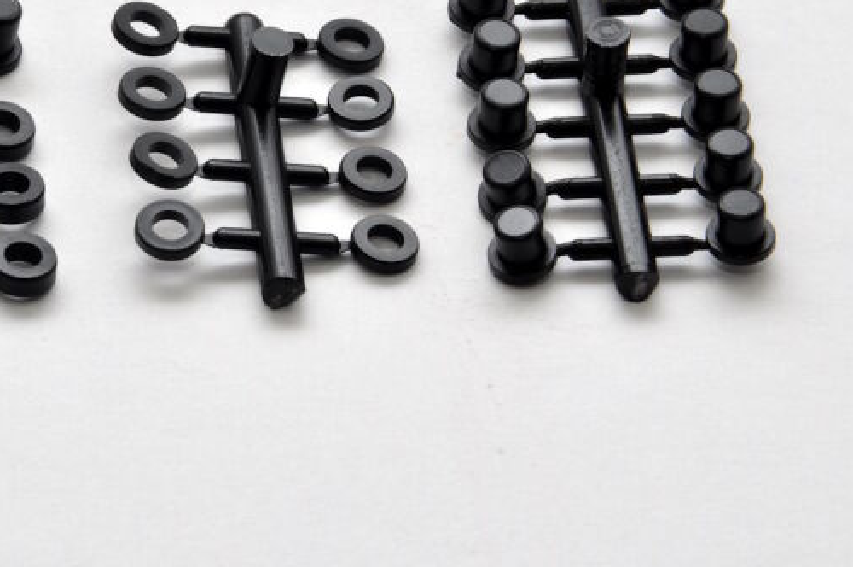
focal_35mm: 480
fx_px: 11358
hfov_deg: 4.3
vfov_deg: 2.9
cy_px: 146
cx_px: 242
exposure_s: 1/60
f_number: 29
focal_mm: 200
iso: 200
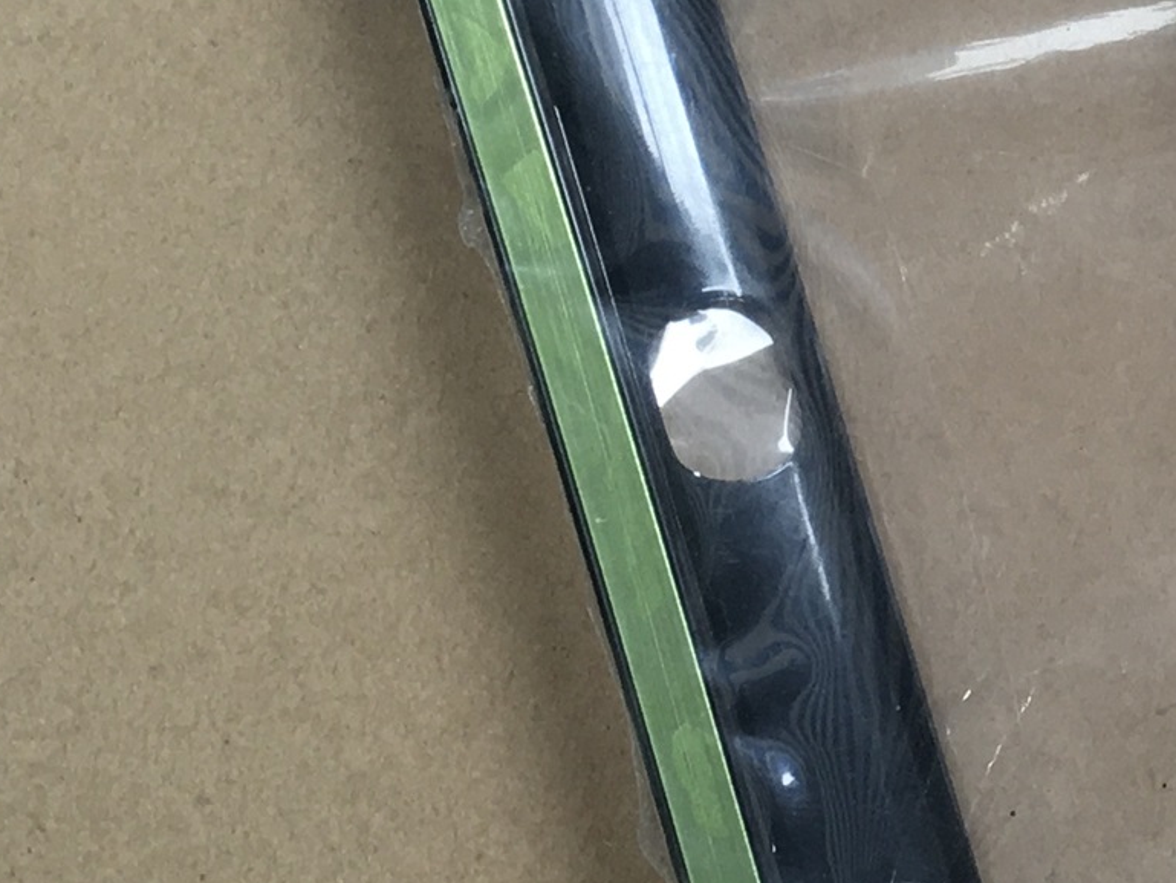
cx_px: 2095
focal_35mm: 114
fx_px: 3873
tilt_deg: -86.2
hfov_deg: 15.1
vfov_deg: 12.8
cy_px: -6
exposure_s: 1/50
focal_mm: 4.15
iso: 32
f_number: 2.2
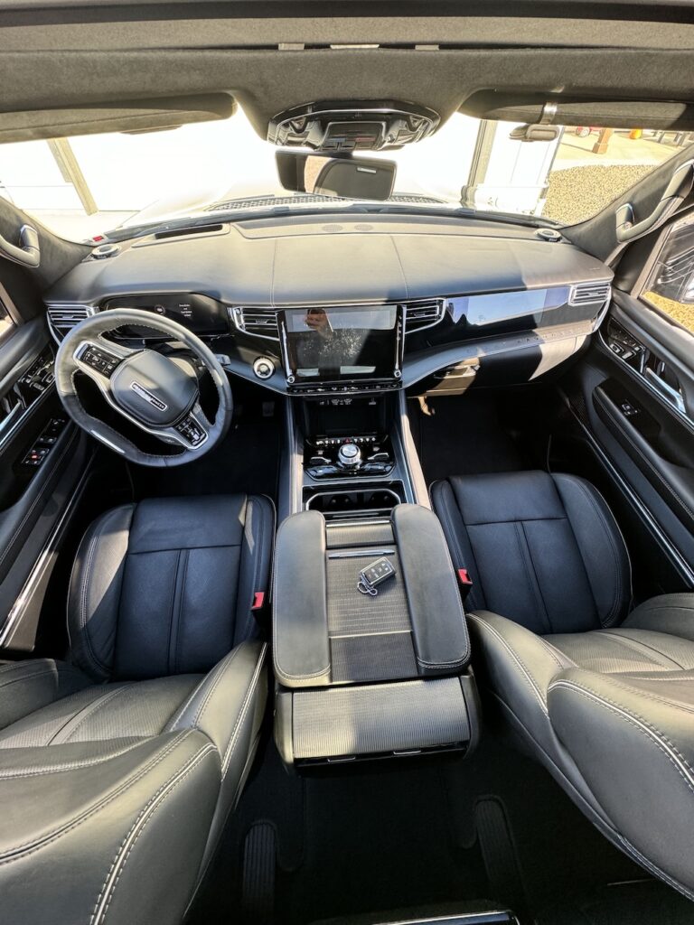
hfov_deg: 85.7
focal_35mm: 14
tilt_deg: -48.3
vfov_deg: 102.1
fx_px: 374
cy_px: 462
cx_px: 347
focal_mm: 2.22
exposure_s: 1/99
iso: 160
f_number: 2.2
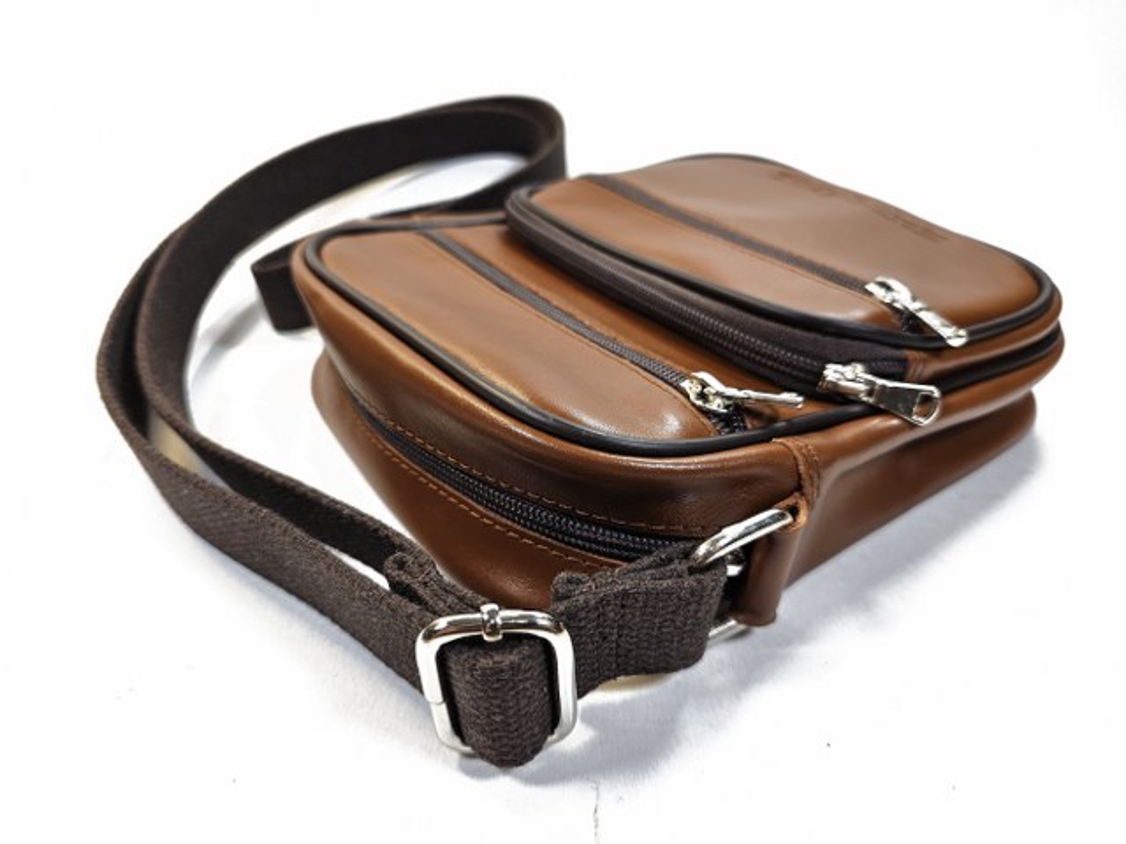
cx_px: 563
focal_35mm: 23
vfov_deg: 58.9
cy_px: 422
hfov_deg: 73.9
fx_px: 748
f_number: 1.7
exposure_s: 1/100
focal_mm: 6.3
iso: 12
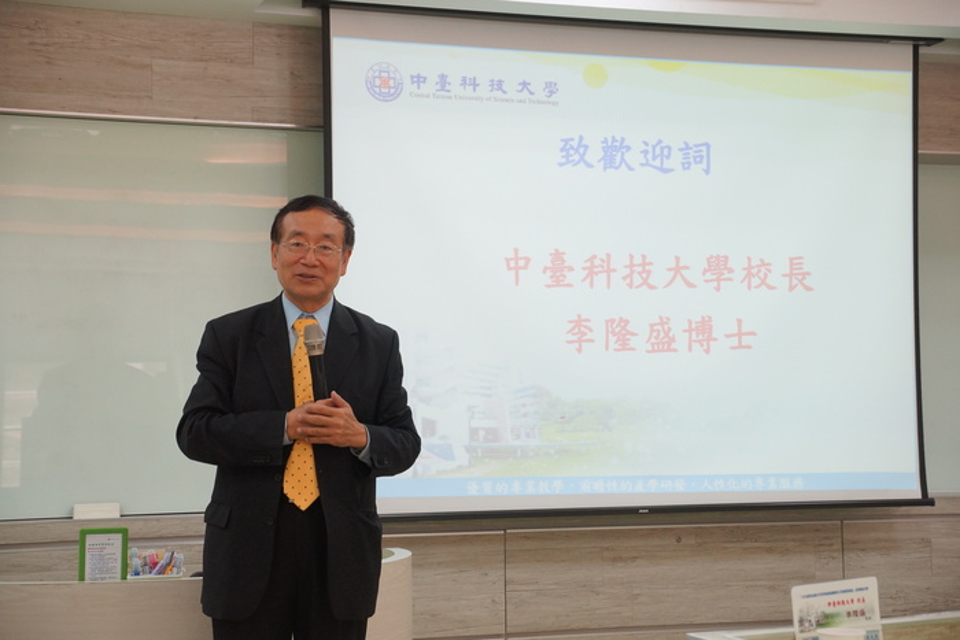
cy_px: 320
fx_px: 1787
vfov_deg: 20.3
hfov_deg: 30.1
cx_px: 480
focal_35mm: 67
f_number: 4.5
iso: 800
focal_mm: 45
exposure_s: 1/160
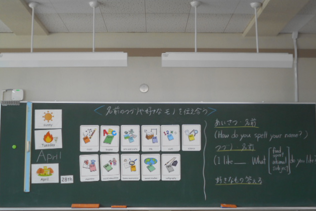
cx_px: 158
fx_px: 535
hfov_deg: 32.9
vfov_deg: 22.2
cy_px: 118
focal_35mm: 61
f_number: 4.9
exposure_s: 1/30
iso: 80
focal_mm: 10
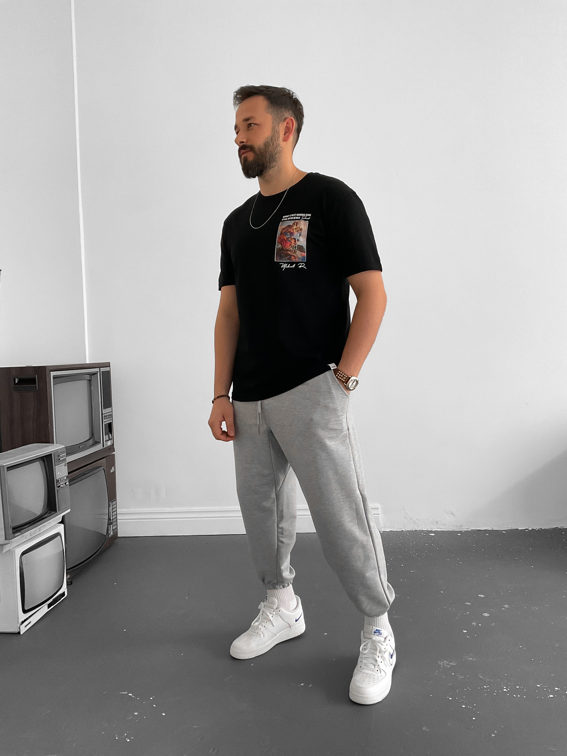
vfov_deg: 61.7
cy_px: 378
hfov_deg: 48.2
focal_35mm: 29
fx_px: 633
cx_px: 284
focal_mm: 3
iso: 80
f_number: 1.8
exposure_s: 1/60
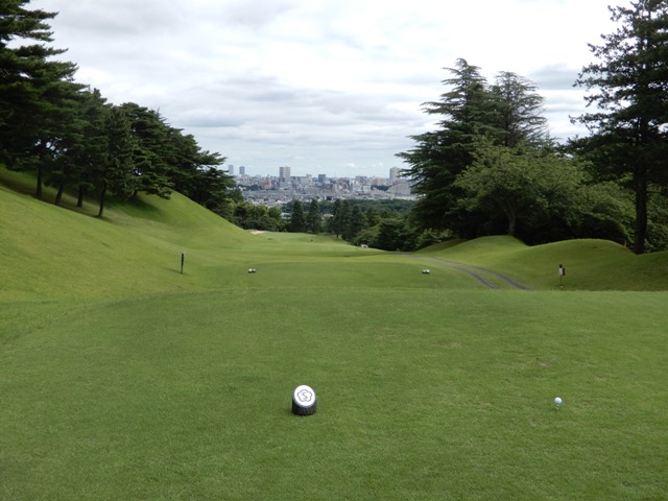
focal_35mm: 38
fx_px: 733
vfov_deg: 37.7
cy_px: 250
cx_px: 334
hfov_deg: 49.0
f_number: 4
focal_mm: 6.8
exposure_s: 1/640
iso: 80
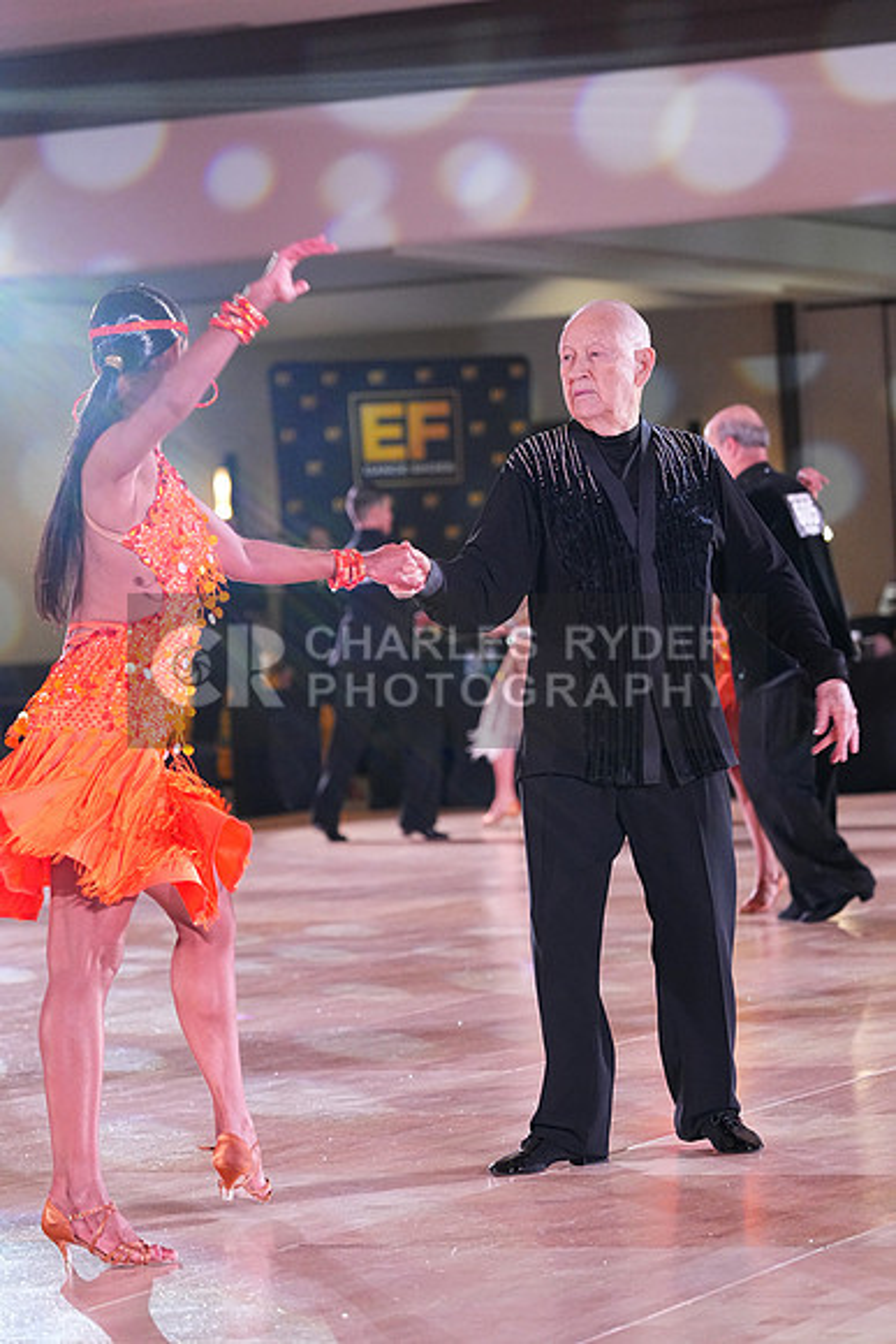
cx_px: 448
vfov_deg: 16.6
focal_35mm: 123
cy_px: 672
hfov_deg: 11.2
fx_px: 4589
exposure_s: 1/320
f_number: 4
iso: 5000
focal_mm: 123
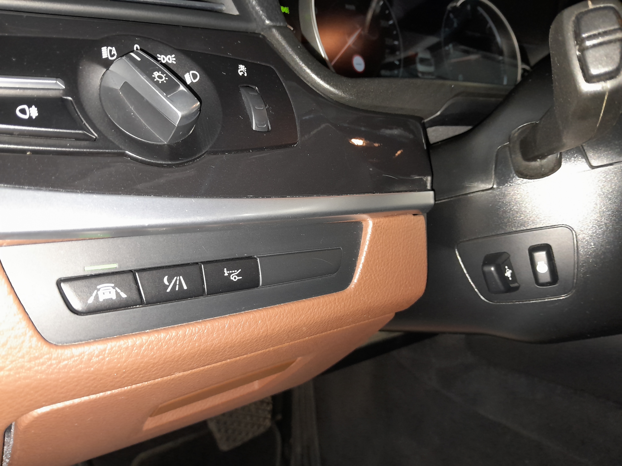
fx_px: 467
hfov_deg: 67.3
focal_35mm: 26
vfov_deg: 53.1
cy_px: 233
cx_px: 311
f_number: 1.8
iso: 320
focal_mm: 3.98
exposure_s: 1/17
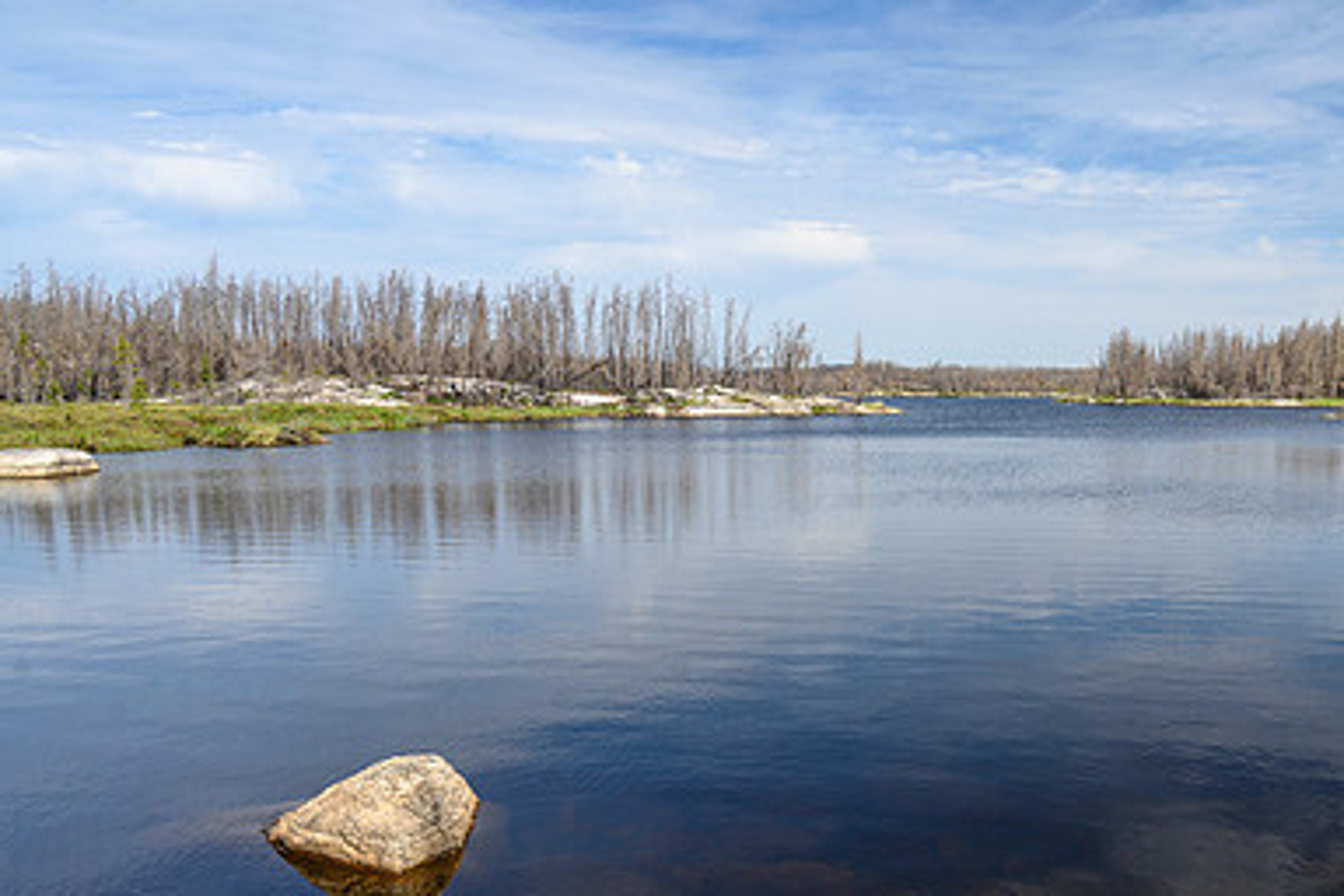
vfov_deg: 35.6
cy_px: 604
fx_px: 1381
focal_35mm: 37
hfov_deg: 50.5
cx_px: 945
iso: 100
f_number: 8
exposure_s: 1/80
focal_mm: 24
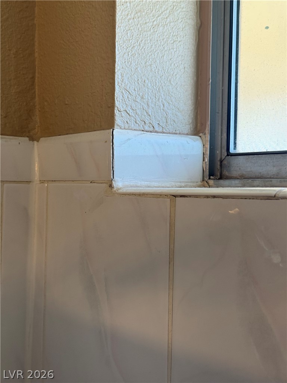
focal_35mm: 48
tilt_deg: -0.3
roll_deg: -0.3
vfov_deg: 39.7
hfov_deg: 30.3
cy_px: 192
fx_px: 531
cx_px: 144
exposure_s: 1/231
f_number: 1.78
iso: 64
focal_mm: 6.76
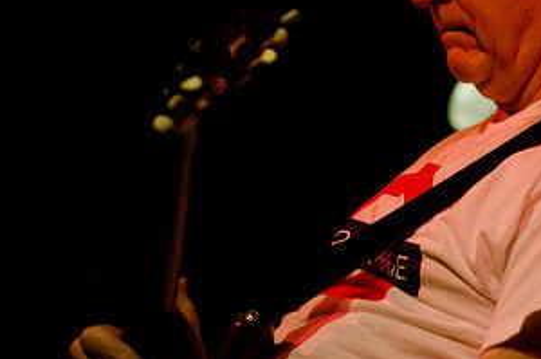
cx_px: 379
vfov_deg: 6.7
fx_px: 3046
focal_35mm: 203
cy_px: 153
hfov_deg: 10.1
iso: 1600
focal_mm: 70
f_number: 2.8
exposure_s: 1/100
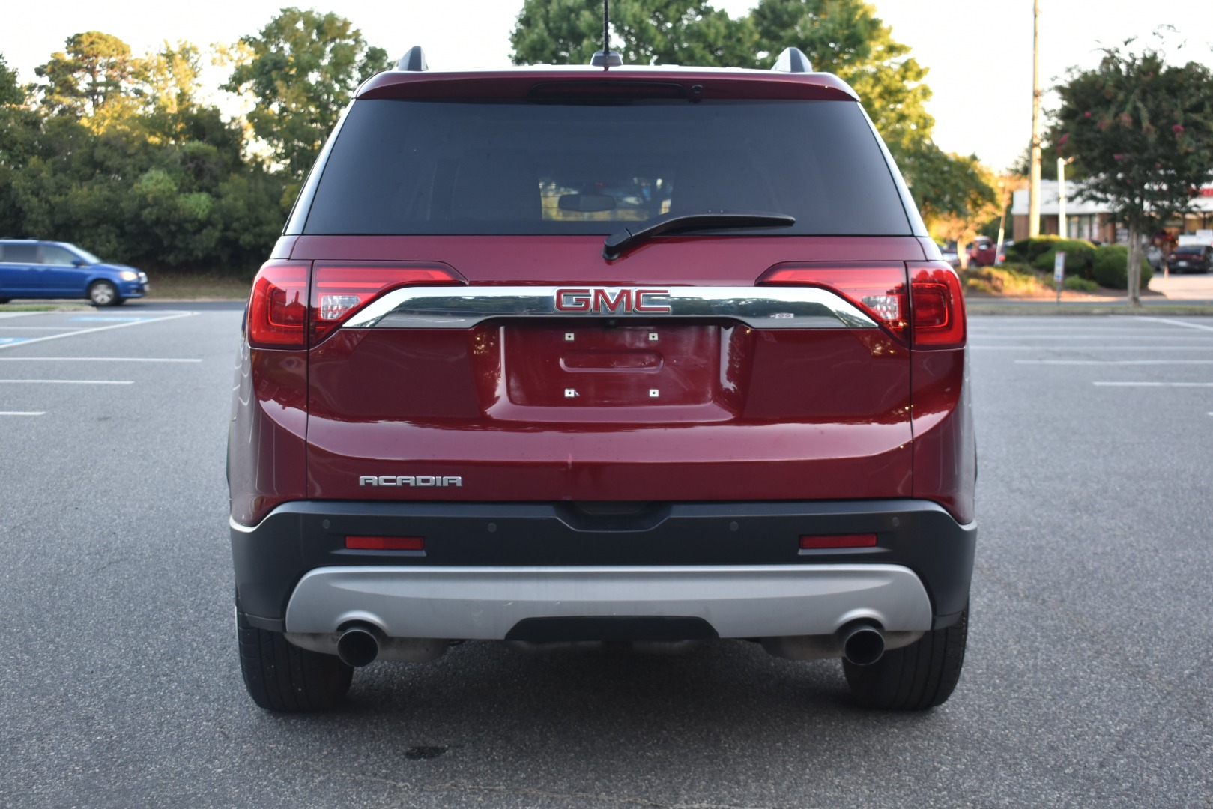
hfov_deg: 41.1
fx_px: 1618
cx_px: 606
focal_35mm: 48
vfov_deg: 28.1
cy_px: 404
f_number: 5
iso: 400
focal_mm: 32
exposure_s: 1/100
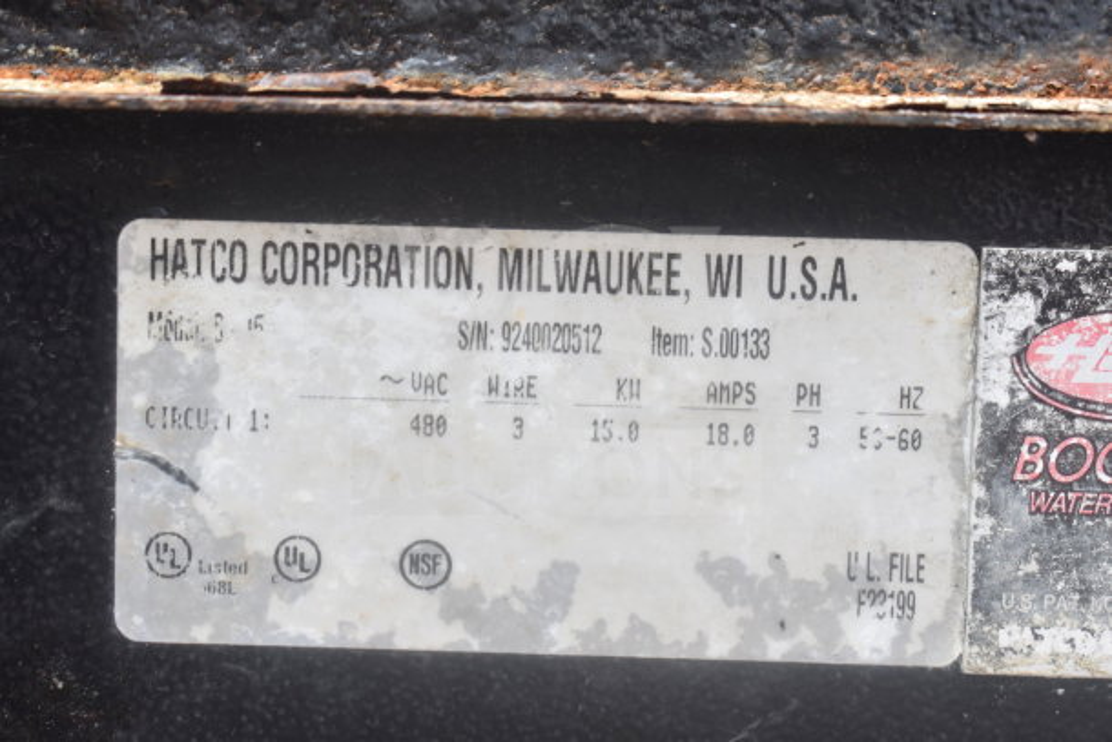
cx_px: 556
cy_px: 371
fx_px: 2224
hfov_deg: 28.1
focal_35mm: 72
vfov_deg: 18.9
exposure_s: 1/80
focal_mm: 48
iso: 360
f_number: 5.3
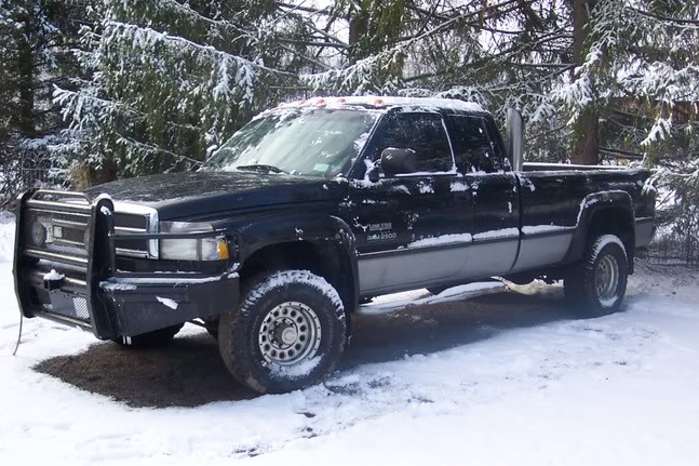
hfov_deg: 41.9
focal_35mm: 47
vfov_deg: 28.6
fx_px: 912
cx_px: 359
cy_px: 255
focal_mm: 8
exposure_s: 1/500
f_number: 2.8
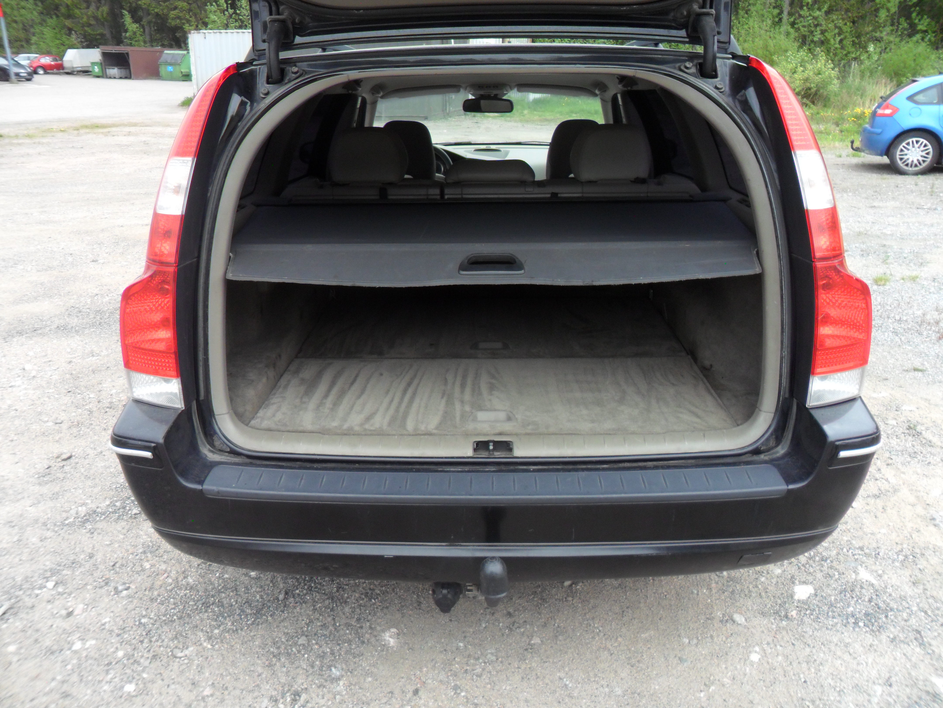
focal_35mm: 27
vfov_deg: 51.4
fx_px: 736
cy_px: 354
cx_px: 472
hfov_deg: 65.3
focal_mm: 4.9
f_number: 3.5
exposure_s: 1/180
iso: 80
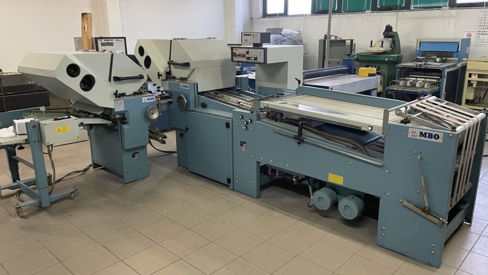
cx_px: 247
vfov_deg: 40.2
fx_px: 375
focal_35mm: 29
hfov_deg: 66.1
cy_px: 142
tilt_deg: -14.8
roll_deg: +0.5
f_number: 1.6
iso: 125
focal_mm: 4.2
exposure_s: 1/50
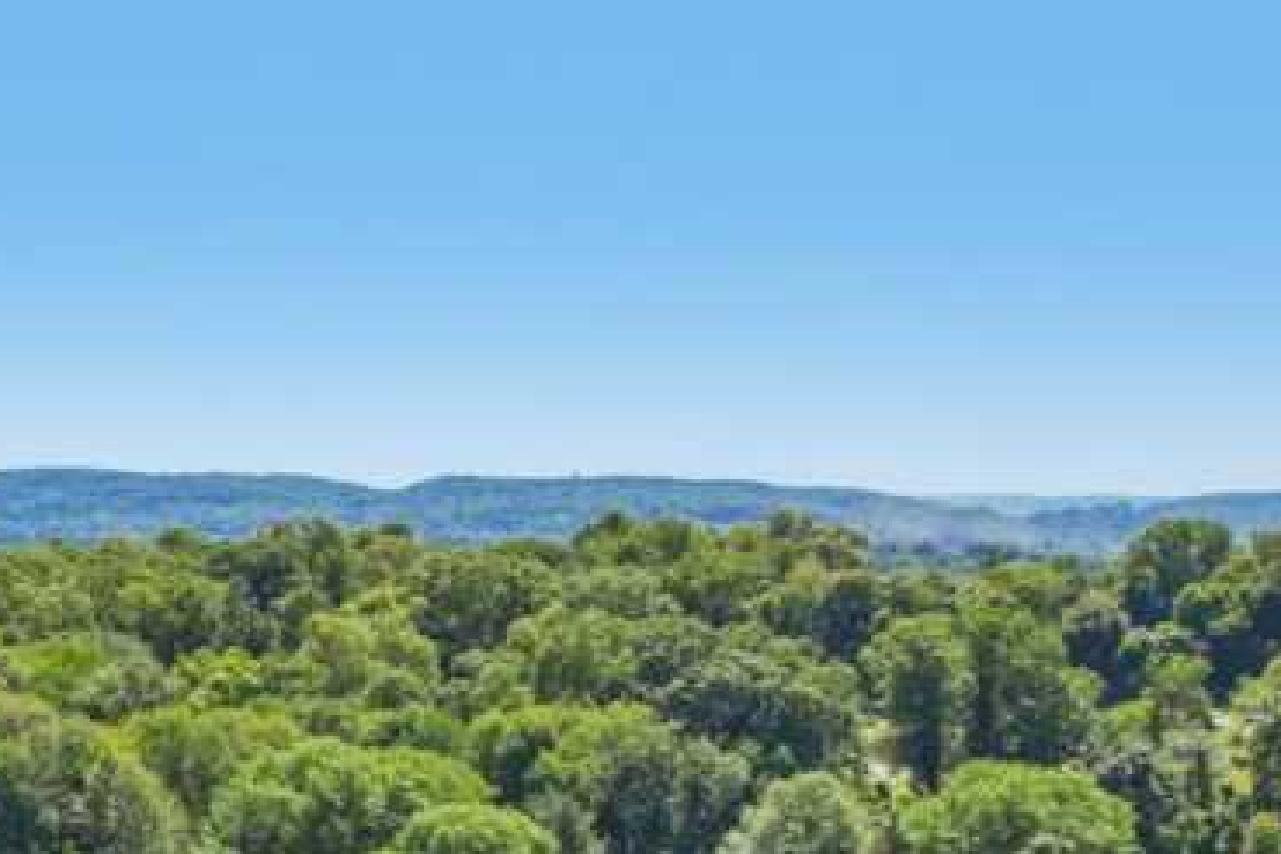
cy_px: 1071
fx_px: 2170
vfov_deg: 20.6
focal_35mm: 61
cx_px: 7
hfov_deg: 30.6
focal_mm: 8.4
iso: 100
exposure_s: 1/1600
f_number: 2.8
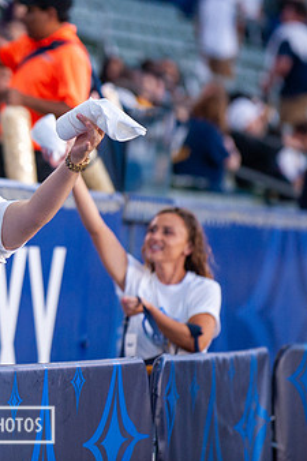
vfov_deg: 5.5
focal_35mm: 378
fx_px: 4840
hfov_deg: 3.6
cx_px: -82
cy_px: 193
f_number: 2.8
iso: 1600
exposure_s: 1/640
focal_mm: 200
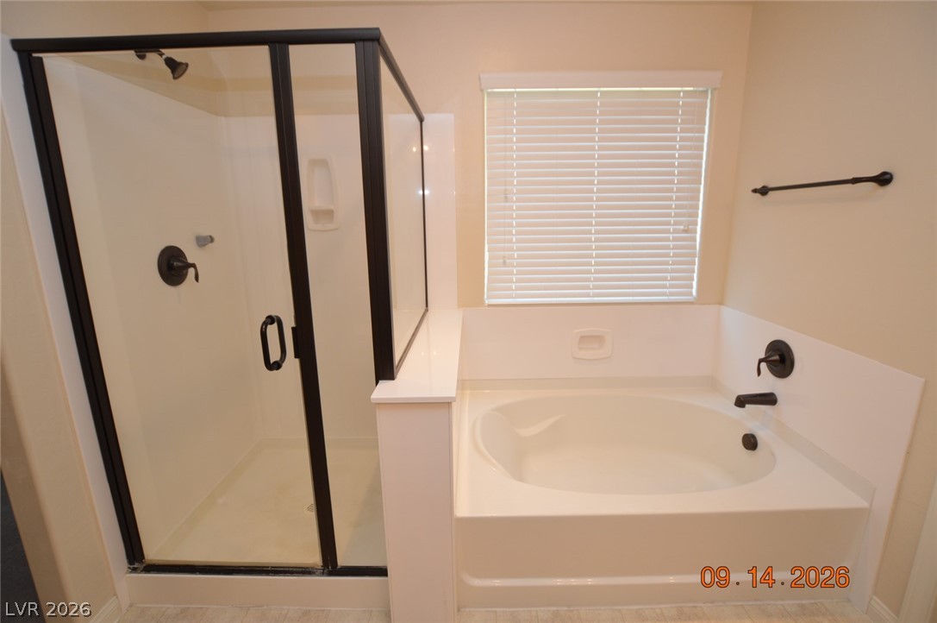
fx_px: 390
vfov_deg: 77.2
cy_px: 312
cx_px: 468
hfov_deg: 100.5
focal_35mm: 15
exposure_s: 1/60
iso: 400
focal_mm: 10
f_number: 4
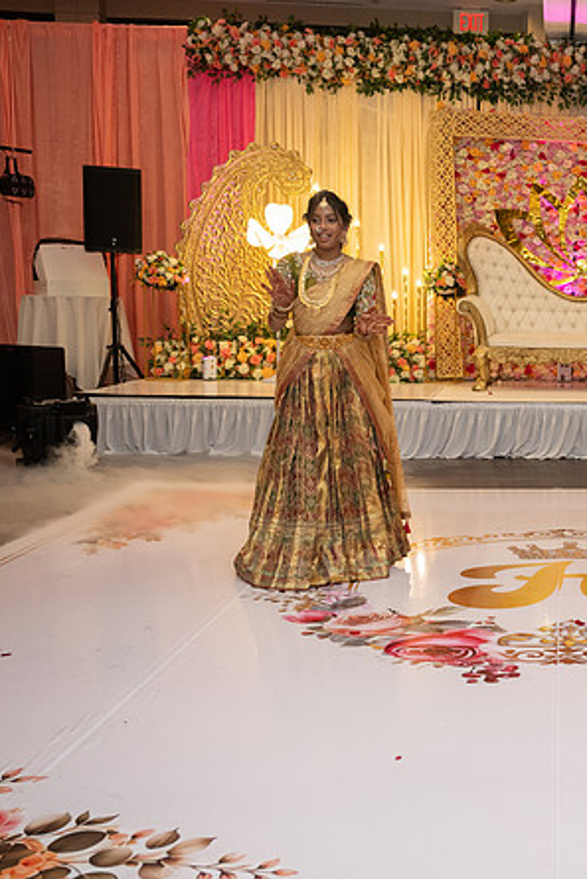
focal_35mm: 47
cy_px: 433
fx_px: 1149
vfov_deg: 41.9
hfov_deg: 26.3
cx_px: 660
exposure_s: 1/160
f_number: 4
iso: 1250
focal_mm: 30.5
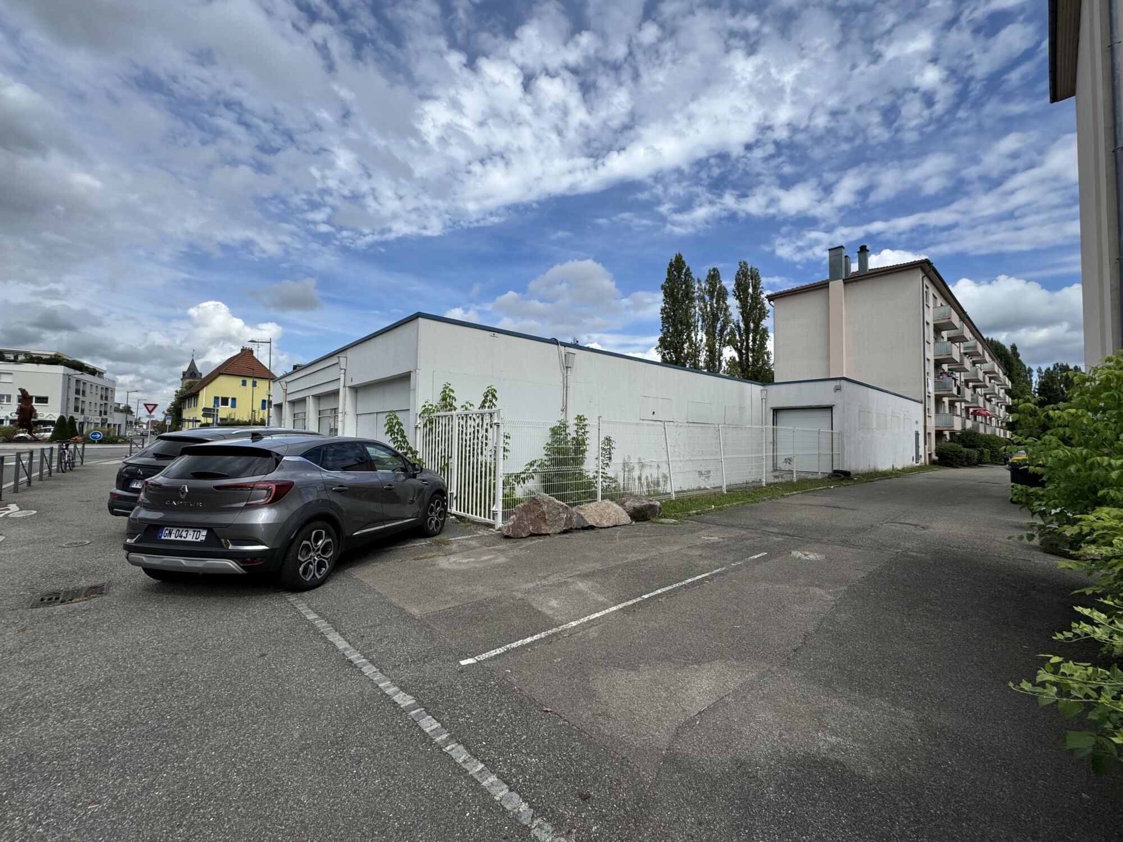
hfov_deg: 102.1
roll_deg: -1.0
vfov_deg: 85.7
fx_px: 454
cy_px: 421
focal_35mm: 14
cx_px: 562
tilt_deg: +2.3
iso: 50
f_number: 2.2
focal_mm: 2.22
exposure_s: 1/2083
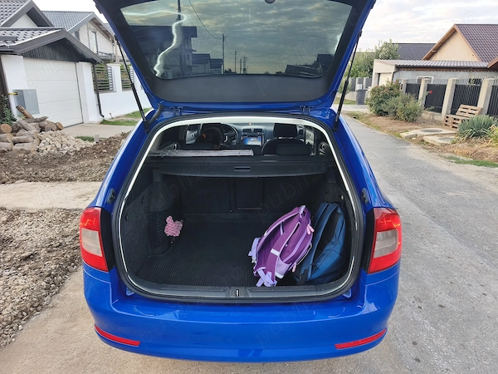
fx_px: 331
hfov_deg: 73.9
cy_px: 187
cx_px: 249
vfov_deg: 58.9
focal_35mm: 23
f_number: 1.7
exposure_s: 1/100
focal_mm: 6.06
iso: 100
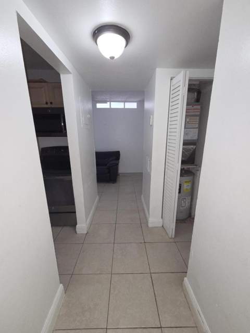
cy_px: 166
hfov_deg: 89.9
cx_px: 125
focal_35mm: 13
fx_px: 125
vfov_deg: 106.2
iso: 320
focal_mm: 2.2
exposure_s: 1/60
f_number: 2.2
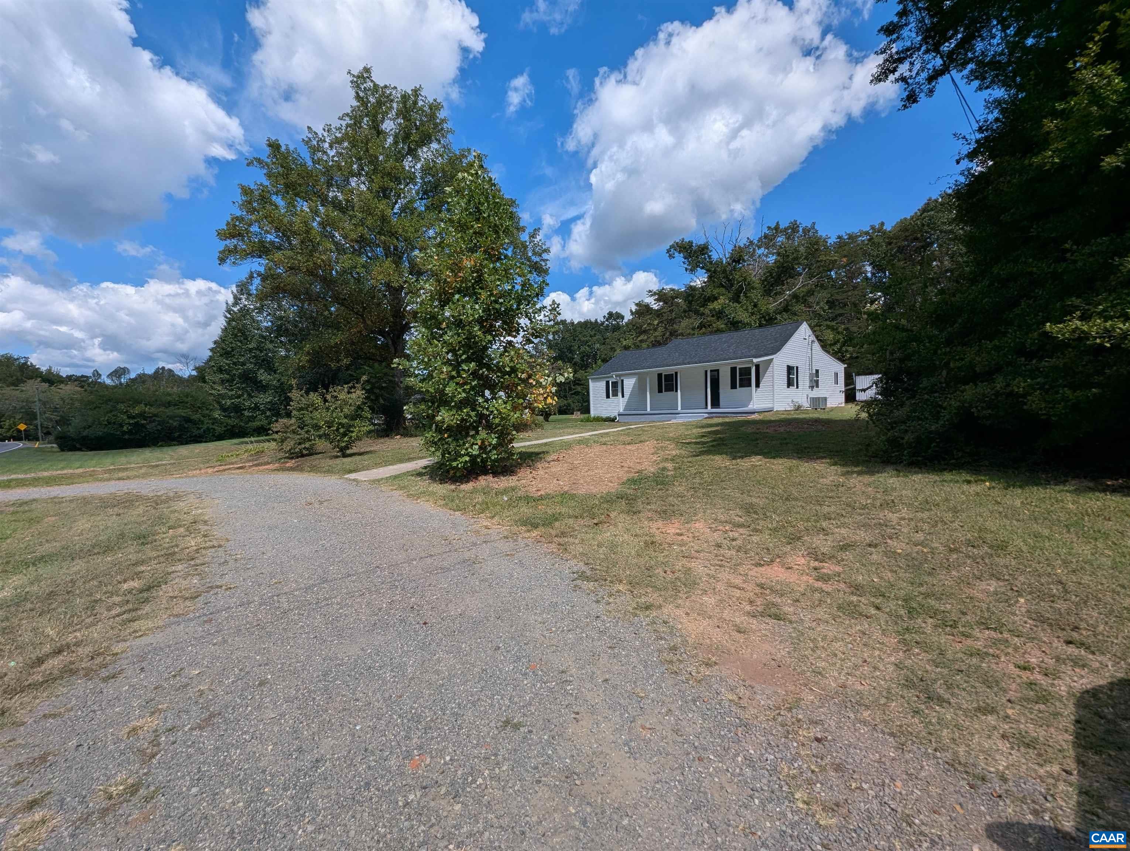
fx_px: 425
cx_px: 565
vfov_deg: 90.1
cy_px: 426
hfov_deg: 106.1
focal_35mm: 13
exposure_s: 1/1866
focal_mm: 1.95
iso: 47
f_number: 2.2
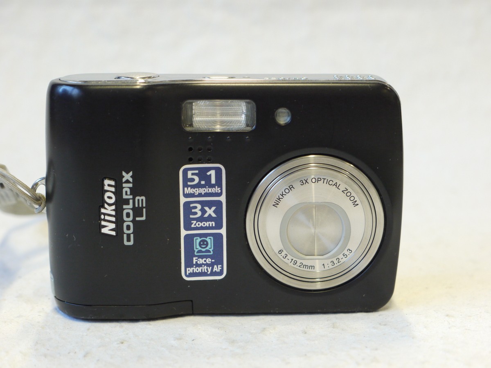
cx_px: 246
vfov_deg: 18.0
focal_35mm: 82
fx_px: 1163
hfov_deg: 23.8
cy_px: 184
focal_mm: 41
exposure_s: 1/50
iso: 800
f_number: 5.6
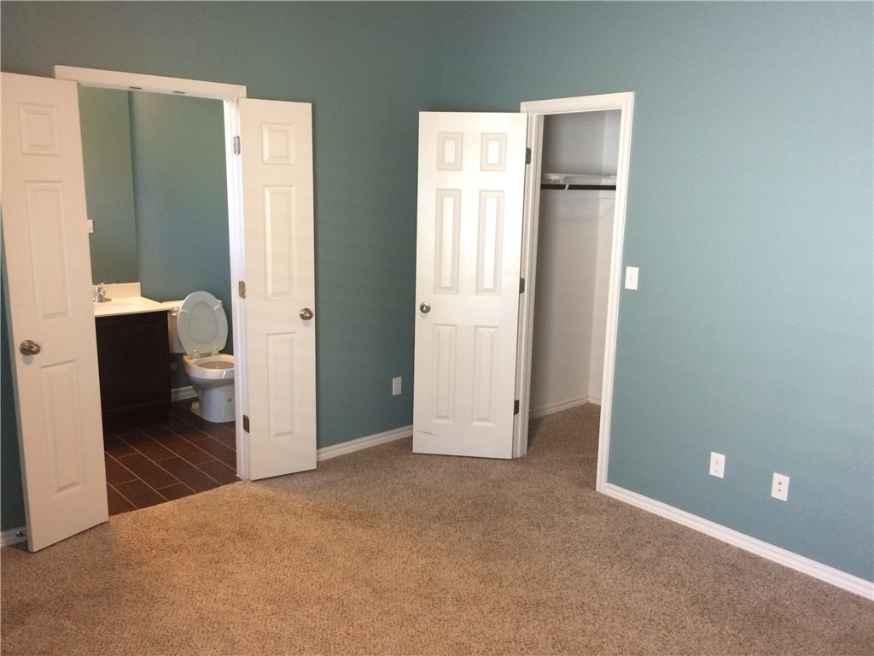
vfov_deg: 48.2
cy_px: 328
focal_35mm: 29
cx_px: 437
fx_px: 732
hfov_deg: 61.7
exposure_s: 1/24
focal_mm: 4.15
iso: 320
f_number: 2.2
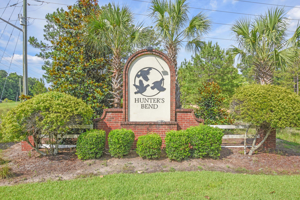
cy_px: 100
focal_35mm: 20
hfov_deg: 85.4
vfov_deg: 63.2
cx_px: 150
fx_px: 162
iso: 200
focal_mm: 13
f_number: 10
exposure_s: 1/250
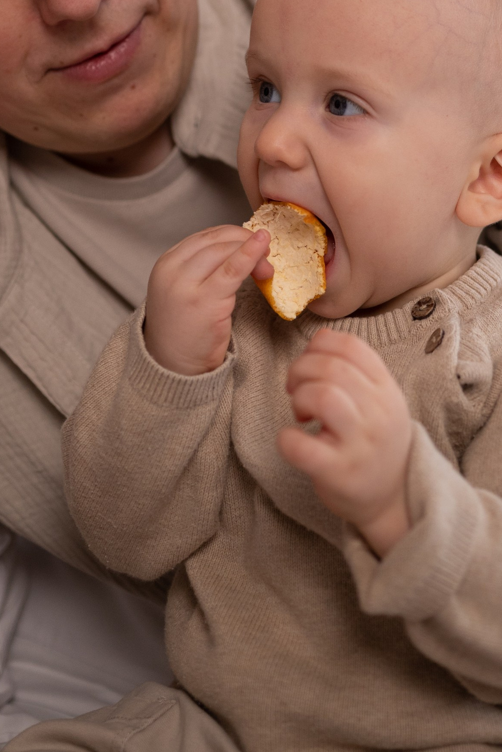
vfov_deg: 23.4
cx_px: 365
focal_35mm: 82
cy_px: -57
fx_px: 1713
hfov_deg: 16.6
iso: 400
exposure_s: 1/320
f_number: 2.2
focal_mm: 35
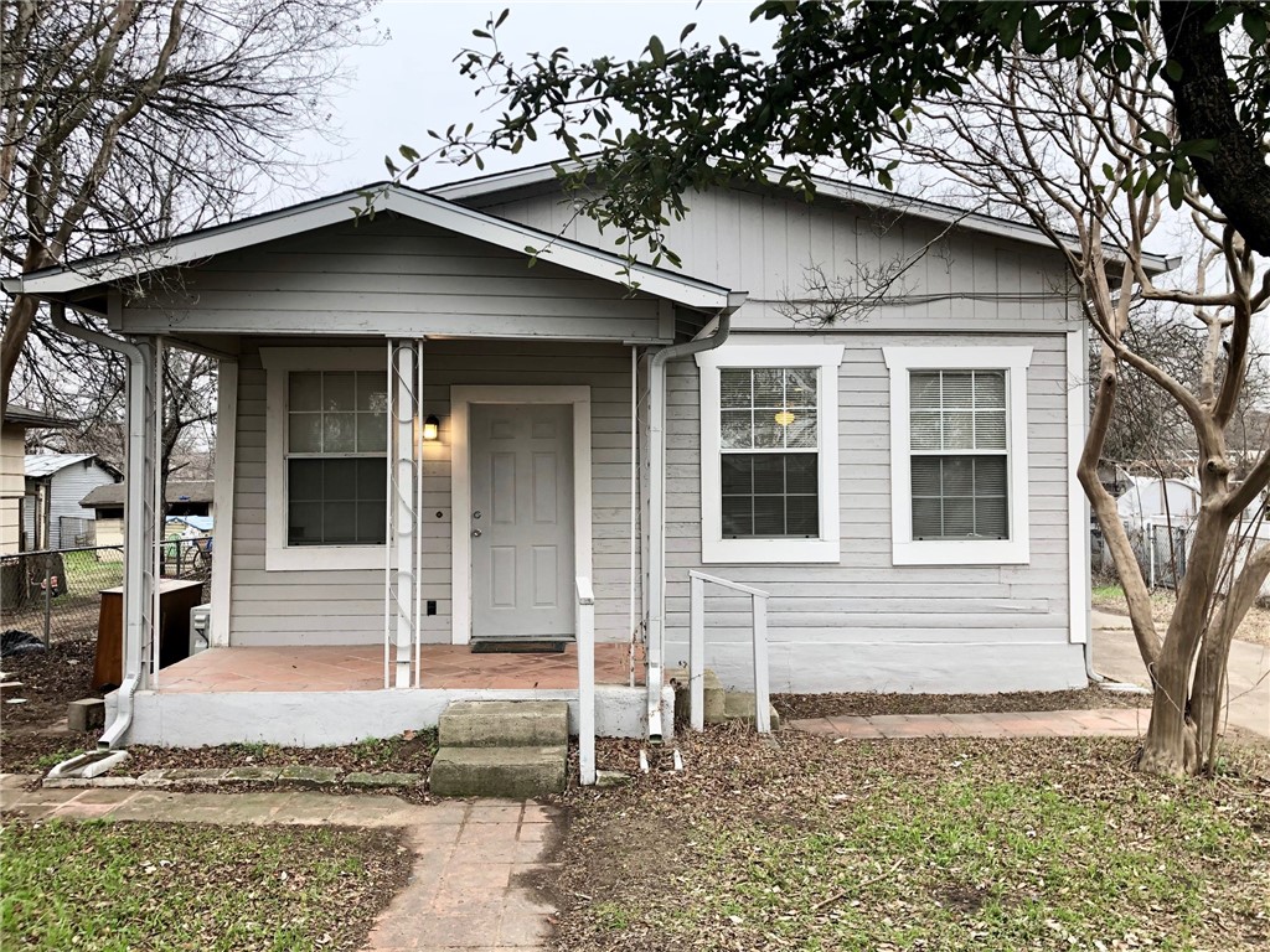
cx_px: 635
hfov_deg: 63.4
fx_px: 1027
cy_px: 476
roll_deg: +0.6
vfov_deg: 49.7
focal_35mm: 28
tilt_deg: +1.2
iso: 32
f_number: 1.8
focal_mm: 4
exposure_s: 1/120
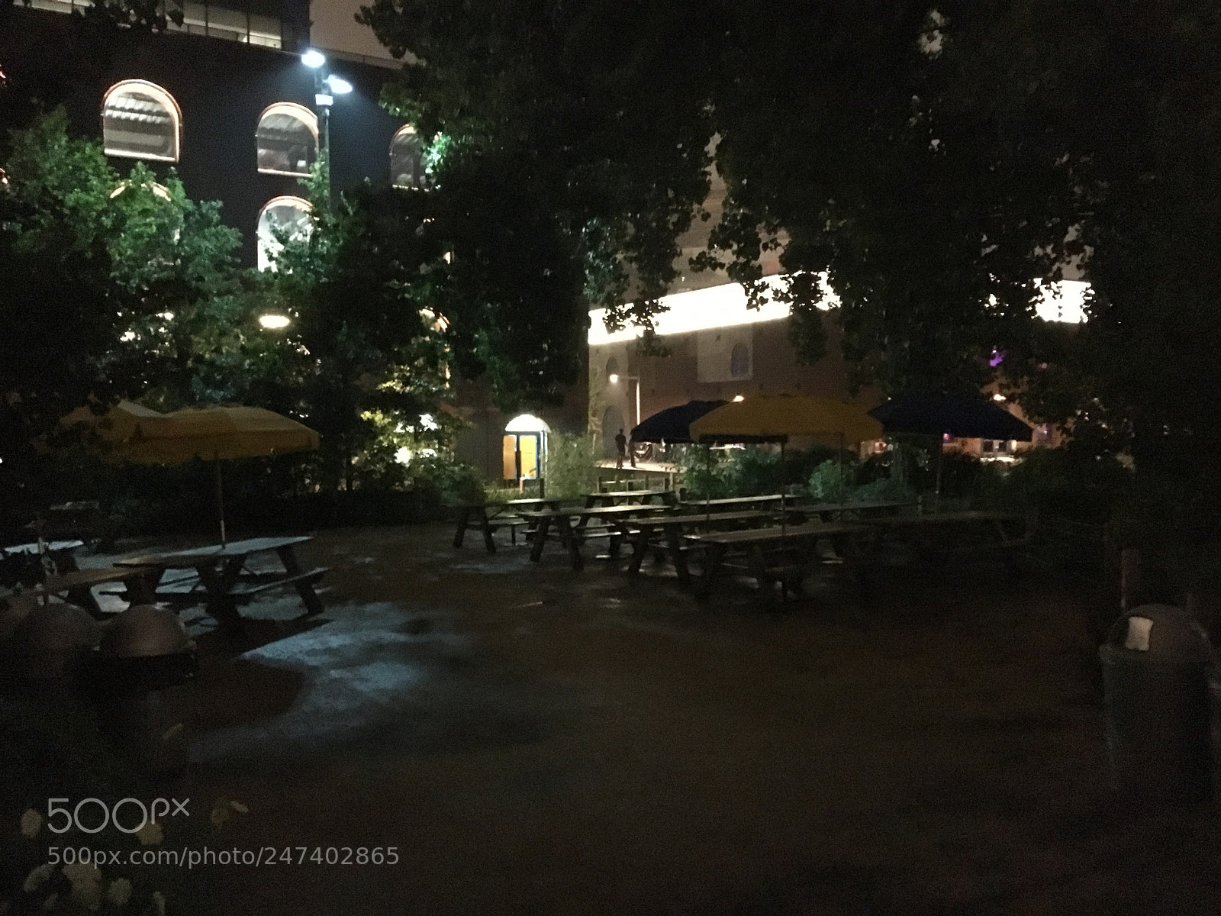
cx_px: 610
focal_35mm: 29
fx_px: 1023
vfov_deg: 48.2
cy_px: 458
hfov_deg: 61.7
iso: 2000
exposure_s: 1/15
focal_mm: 4.15
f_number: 2.2
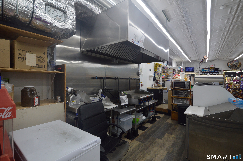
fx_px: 101
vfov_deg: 77.2
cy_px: 80
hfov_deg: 100.4
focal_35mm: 15
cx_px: 122
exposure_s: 1/125
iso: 400
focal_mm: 10
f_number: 5.6
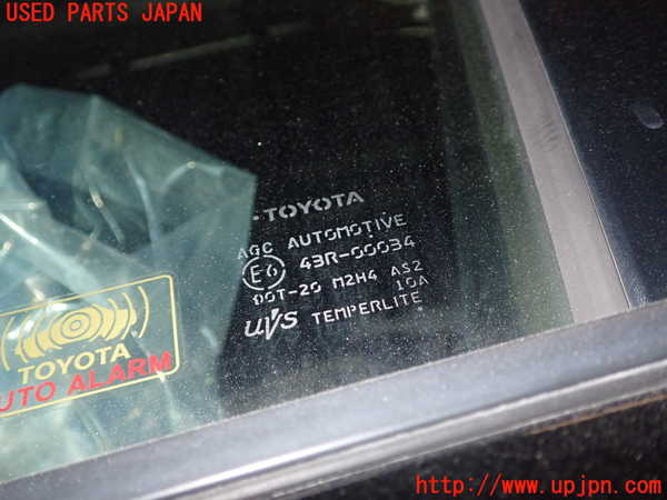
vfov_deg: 44.2
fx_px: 617
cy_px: 250
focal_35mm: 32
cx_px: 334
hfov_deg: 56.8
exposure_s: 1/30
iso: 500
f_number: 7.1
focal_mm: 5.79
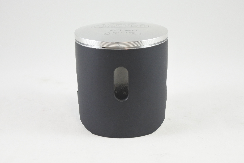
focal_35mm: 51
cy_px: 82
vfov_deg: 26.5
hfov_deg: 38.9
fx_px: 346
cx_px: 122
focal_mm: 18.9
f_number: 4.5
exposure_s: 1/125
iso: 640
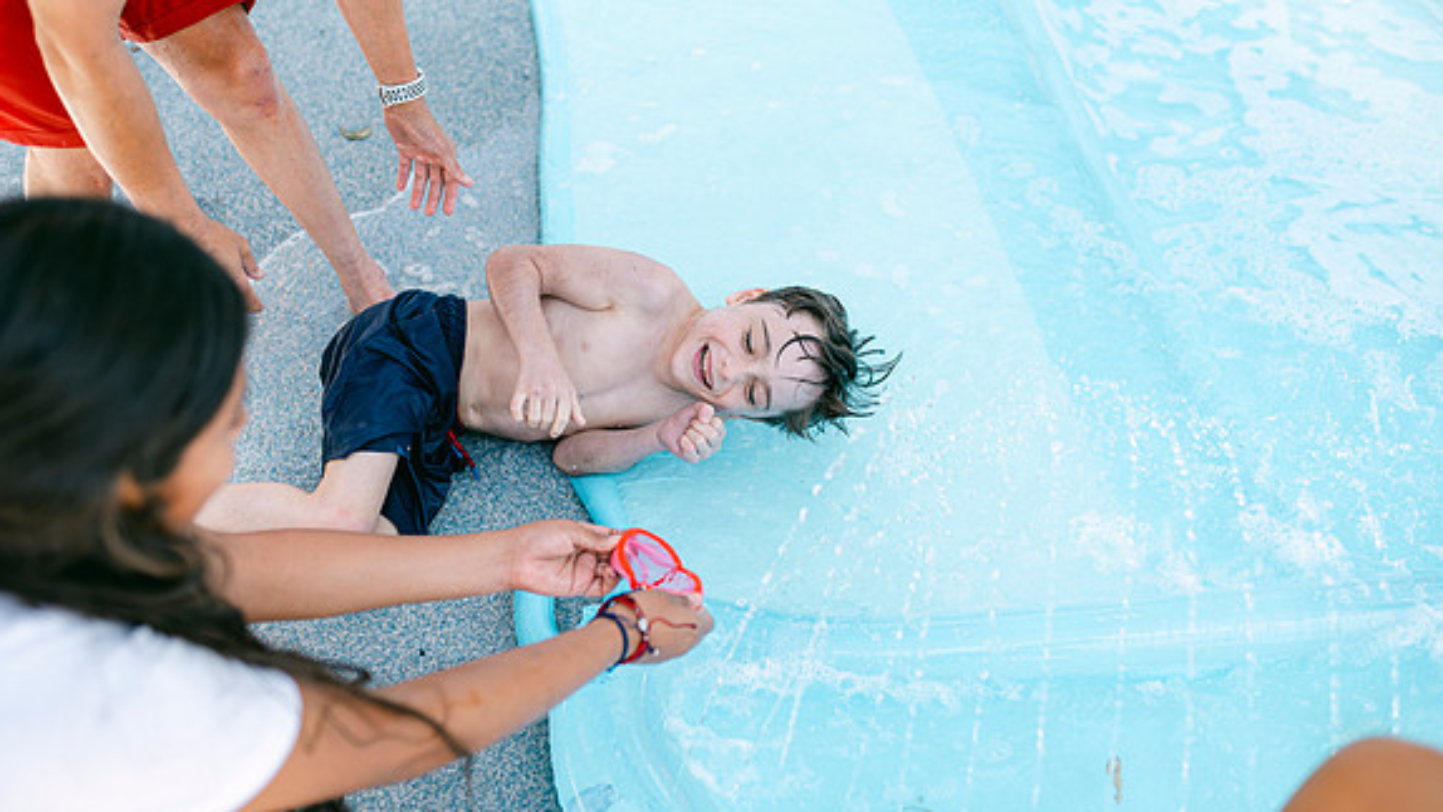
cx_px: 716
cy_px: 344
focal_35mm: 37
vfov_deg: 31.9
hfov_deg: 54.0
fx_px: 1416
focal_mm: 35
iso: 100
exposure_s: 1/800
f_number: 2
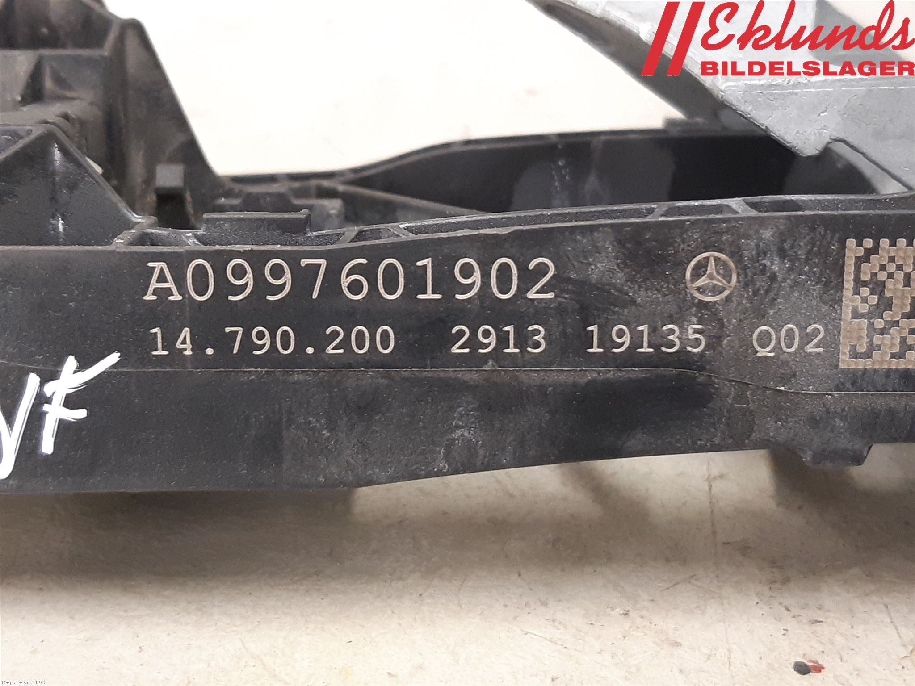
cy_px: 343
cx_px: 458
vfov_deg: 53.1
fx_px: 687
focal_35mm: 26
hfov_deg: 67.3
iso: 250
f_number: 1.7
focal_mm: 3.93
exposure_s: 1/25
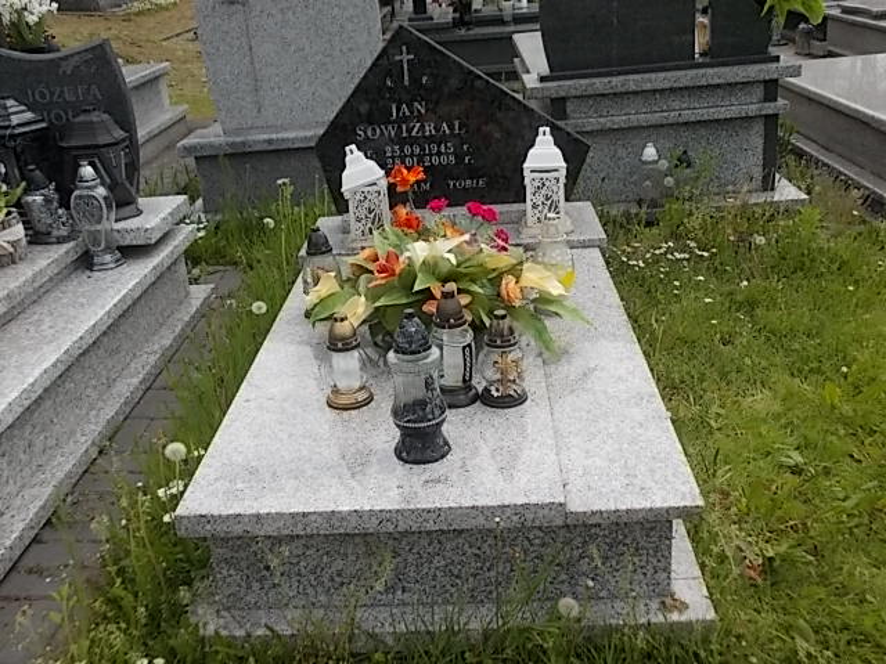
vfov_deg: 37.7
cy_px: 332
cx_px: 443
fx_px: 973
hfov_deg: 49.0
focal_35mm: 38
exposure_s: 1/160
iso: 80
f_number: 6.2
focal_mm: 5.3
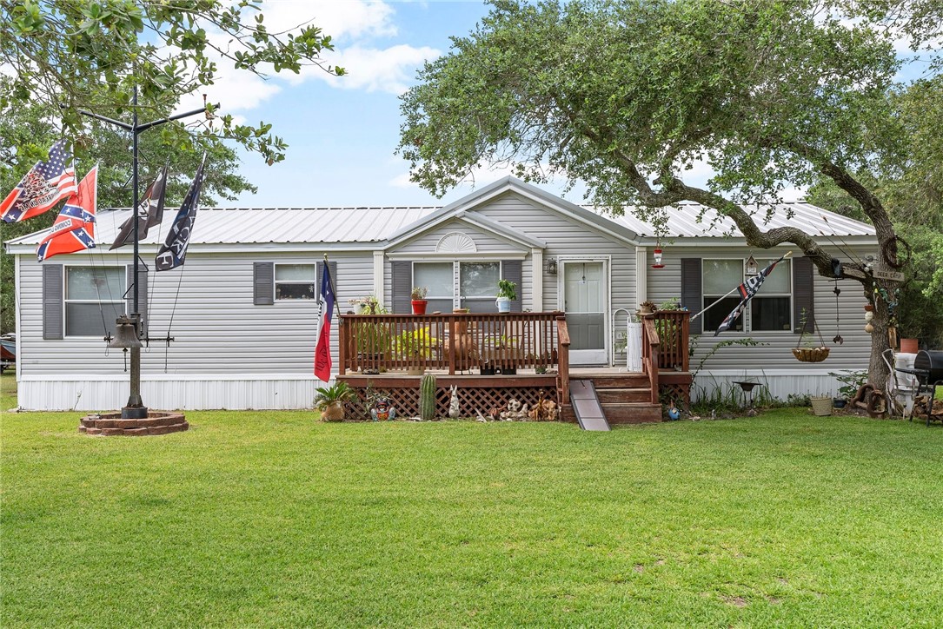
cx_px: 472
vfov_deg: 37.9
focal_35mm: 35
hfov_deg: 54.4
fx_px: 917
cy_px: 314
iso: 80
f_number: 7.1
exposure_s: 1/100
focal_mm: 35
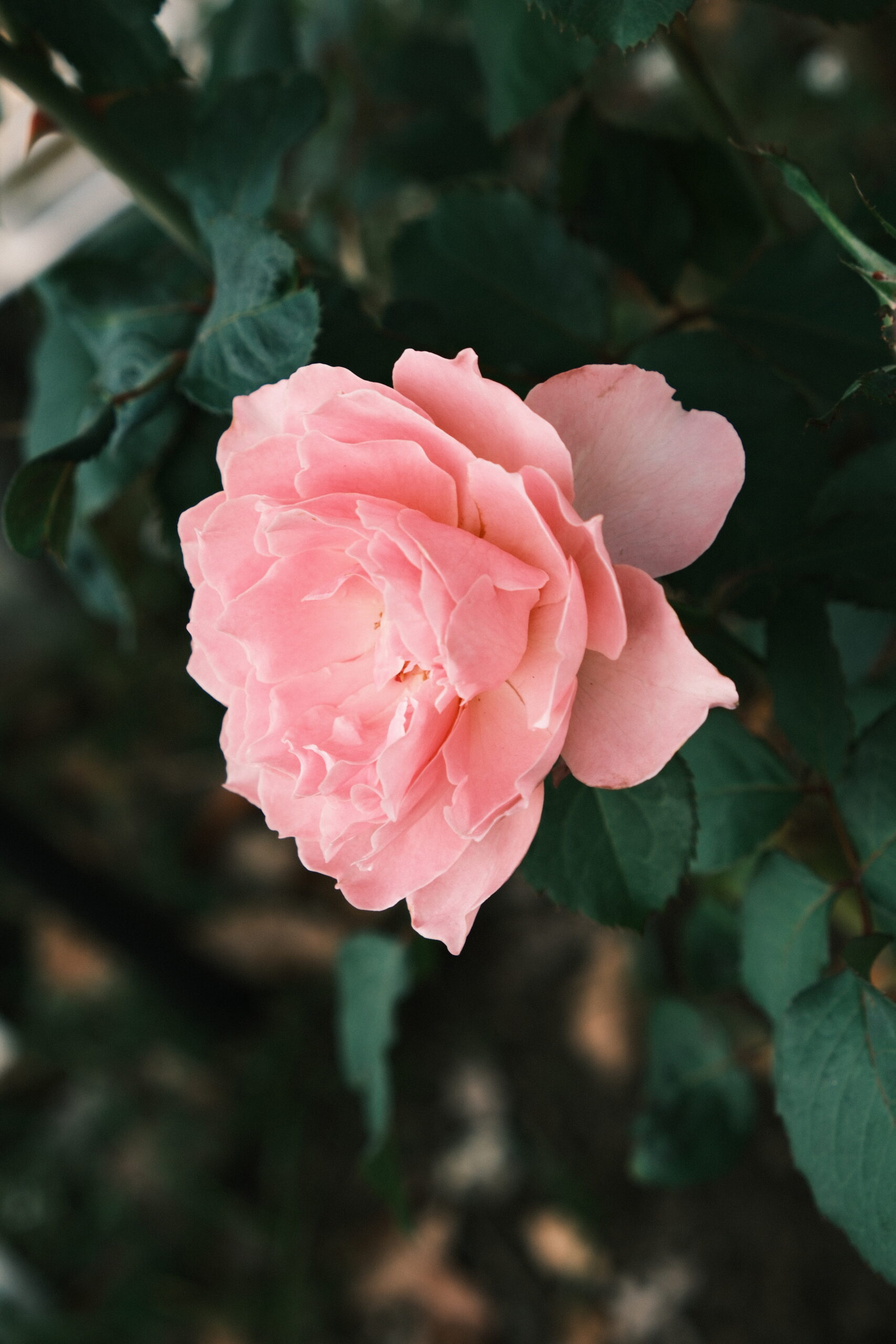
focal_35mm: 83
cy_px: 672
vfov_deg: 24.5
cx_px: 448
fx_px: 3098
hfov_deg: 16.5
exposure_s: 1/125
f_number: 6.4
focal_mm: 55
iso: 250
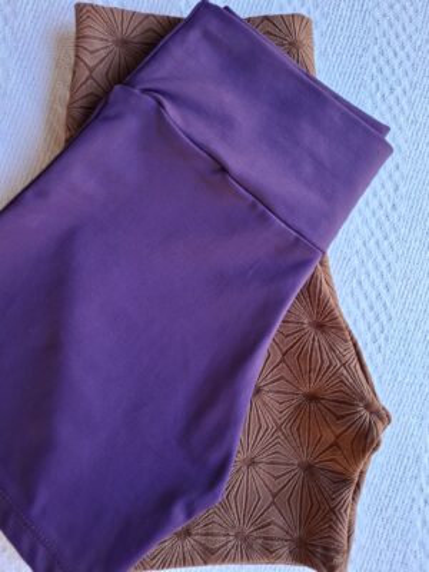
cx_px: 214
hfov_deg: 58.9
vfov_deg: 73.9
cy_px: 286
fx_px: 380
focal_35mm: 23
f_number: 1.8
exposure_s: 1/120
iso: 250
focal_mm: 5.54
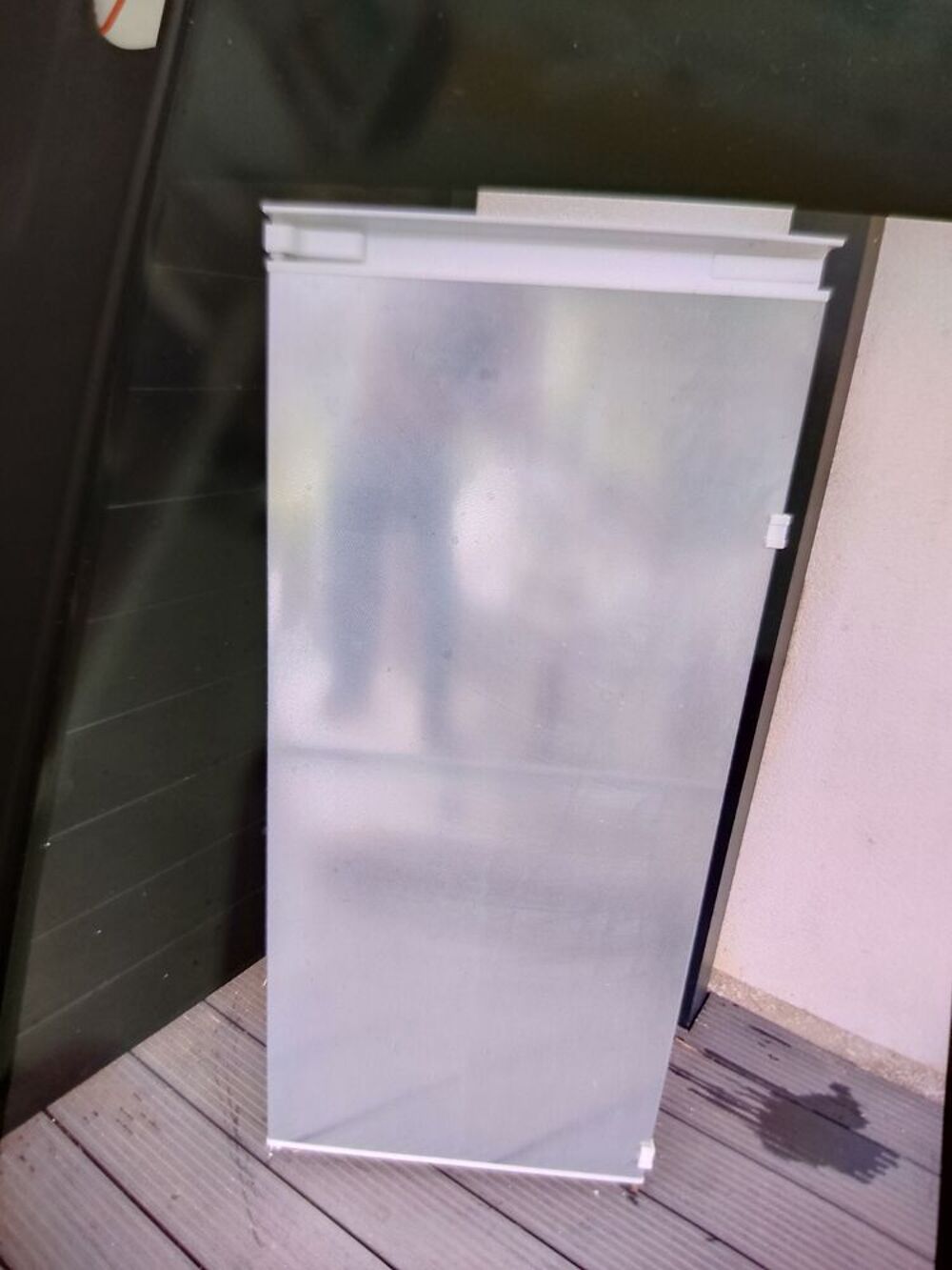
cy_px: 635
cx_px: 476
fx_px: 917
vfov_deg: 69.4
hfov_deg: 54.9
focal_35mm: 25
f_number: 1.79
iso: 397
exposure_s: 1/50
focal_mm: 4.71
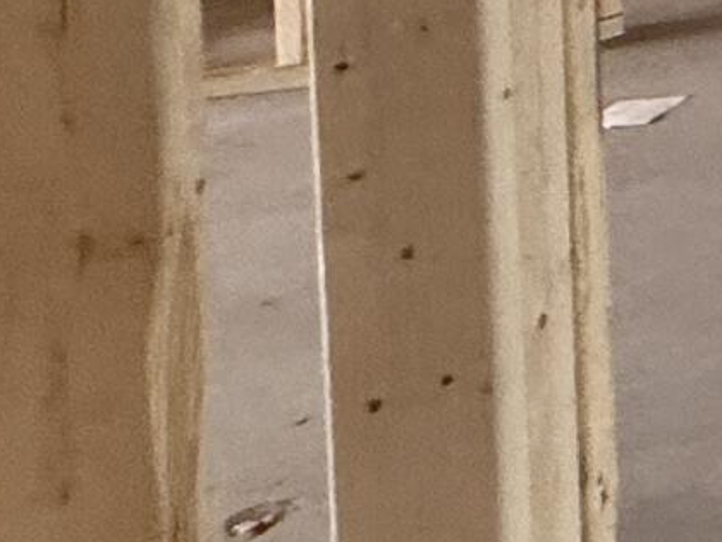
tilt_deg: -1.5
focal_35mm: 100
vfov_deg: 12.5
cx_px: 2558
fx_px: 2086
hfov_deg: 9.5
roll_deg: +1.4
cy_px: -640
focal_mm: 2.22
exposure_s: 1/99
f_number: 2.2
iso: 125
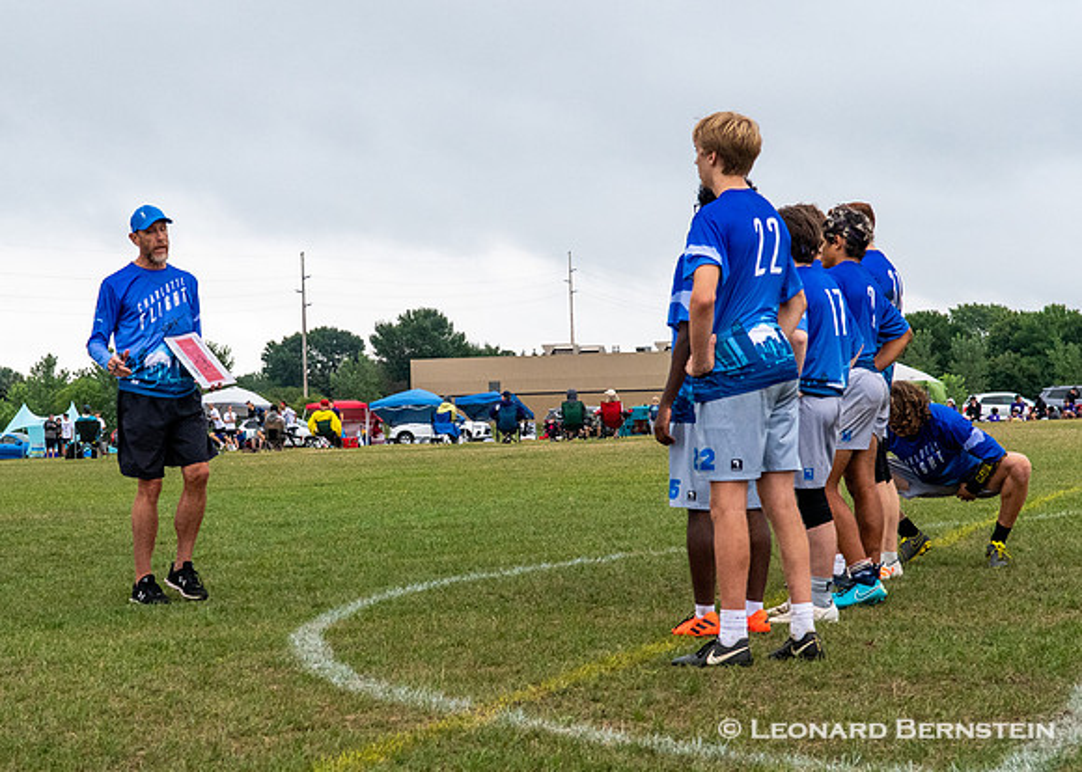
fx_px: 3160
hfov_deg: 19.4
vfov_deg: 13.9
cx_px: 412
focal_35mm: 103
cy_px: 358
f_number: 7.1
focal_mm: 55
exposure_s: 1/1000
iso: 1600
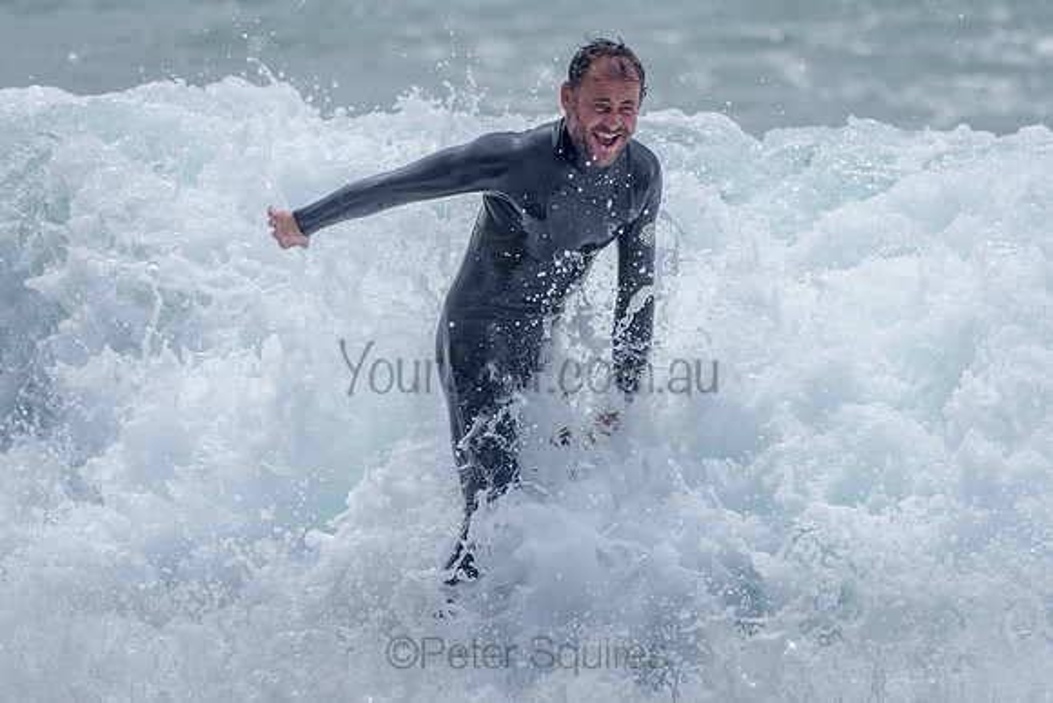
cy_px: 406
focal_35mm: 613
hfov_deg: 3.4
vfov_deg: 2.2
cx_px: 545
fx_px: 17937
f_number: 5.6
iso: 110
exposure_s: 1/2000
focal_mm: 500
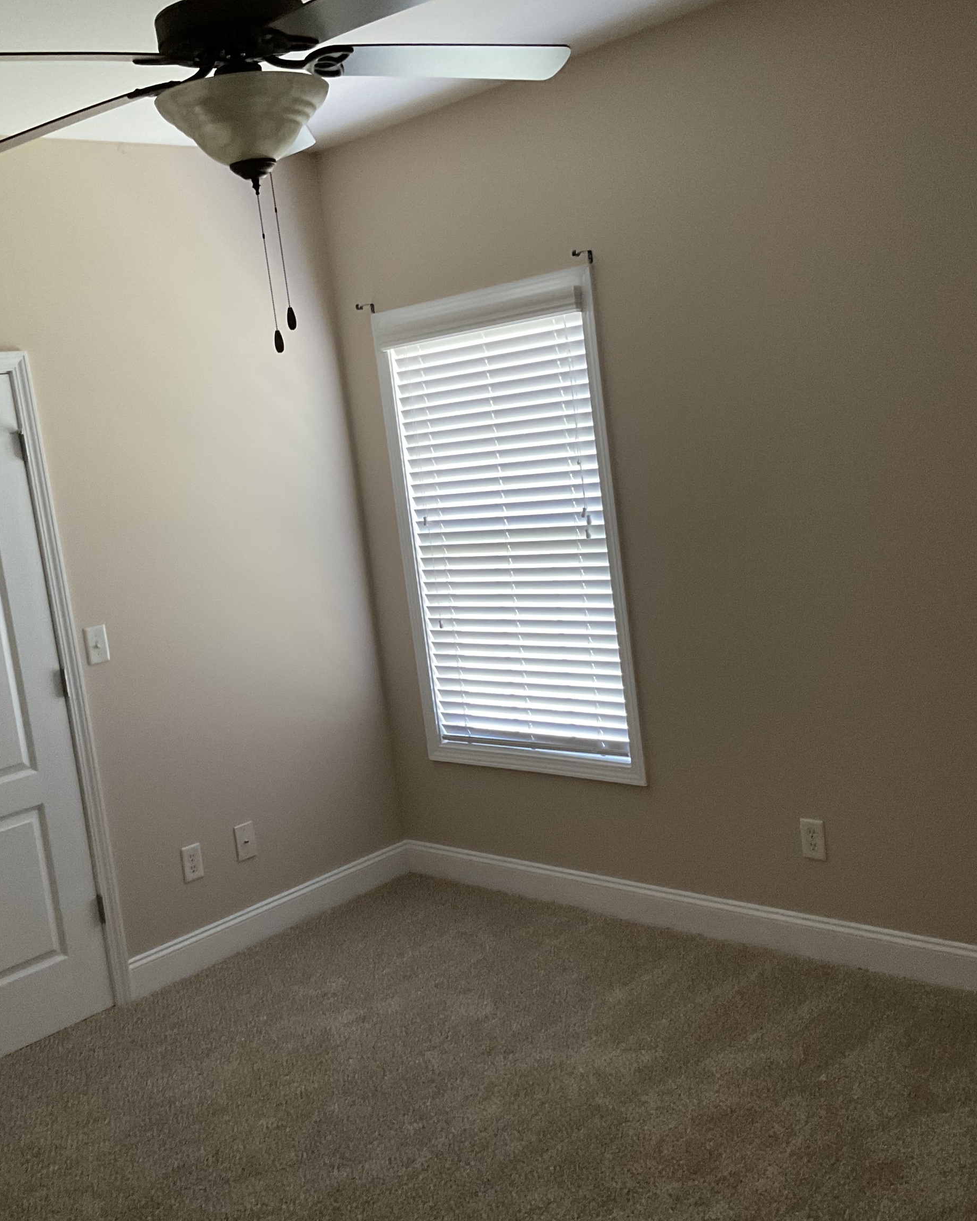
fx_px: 1373
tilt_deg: -7.9
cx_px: 409
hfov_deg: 39.1
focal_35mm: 38
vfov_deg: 47.9
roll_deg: +6.7
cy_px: 614
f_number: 1.8
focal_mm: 3
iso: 250
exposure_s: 1/60
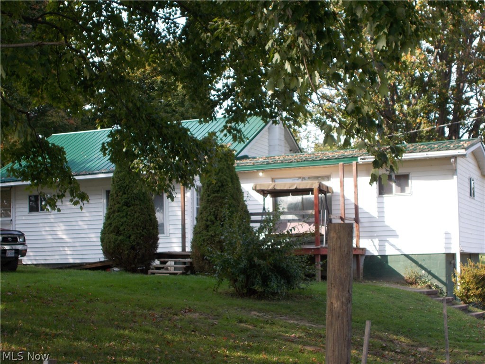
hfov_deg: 33.2
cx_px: 242
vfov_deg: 25.2
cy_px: 182
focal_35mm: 58
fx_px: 813
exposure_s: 1/125
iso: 80
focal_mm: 10.3
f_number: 4.9
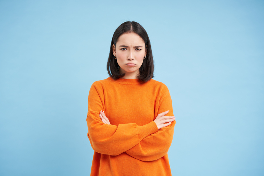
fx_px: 403
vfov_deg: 24.6
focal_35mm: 55
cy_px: 88
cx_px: 132
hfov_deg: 36.2
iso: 200
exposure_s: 1/125
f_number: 4.5
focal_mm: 55
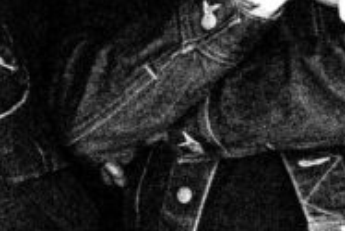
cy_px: -51
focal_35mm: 197
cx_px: -266
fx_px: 1889
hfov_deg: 9.9
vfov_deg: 6.9
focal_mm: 24
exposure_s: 1/80
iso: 2500
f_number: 4
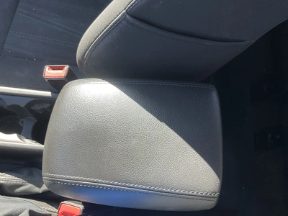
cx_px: 144
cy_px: 108
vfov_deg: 48.2
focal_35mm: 29
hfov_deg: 61.7
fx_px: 241
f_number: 1.8
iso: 32
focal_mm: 3
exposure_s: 1/122
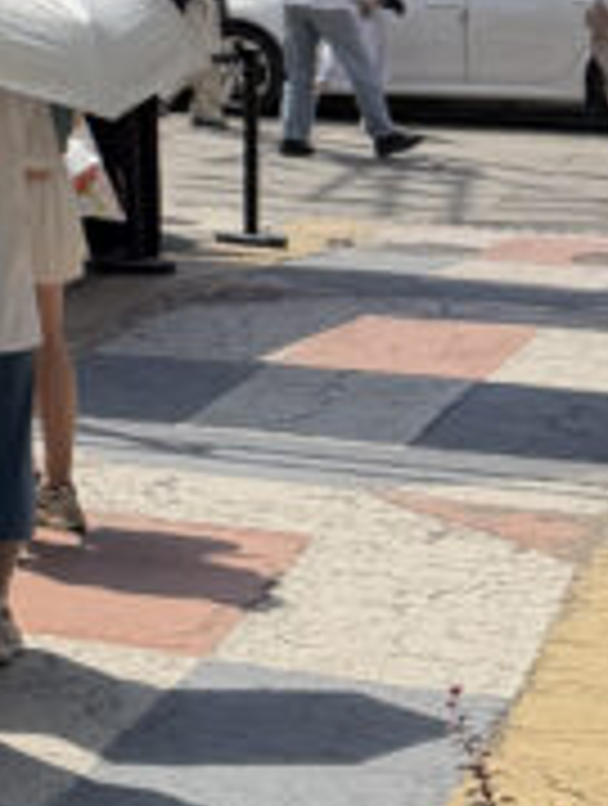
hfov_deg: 9.5
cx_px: -905
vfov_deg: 13.5
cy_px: -423
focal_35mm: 137
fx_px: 3197
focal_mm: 6.76
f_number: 1.78
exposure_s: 1/3759
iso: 80
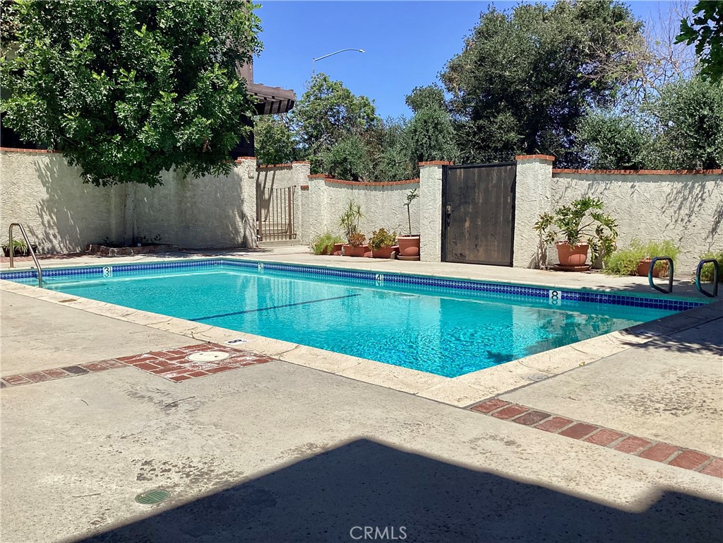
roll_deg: -1.2
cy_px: 272
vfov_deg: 45.4
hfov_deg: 58.4
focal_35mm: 31
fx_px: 647
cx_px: 362
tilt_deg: -5.7
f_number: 2.4
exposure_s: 1/1894
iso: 25
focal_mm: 3.3
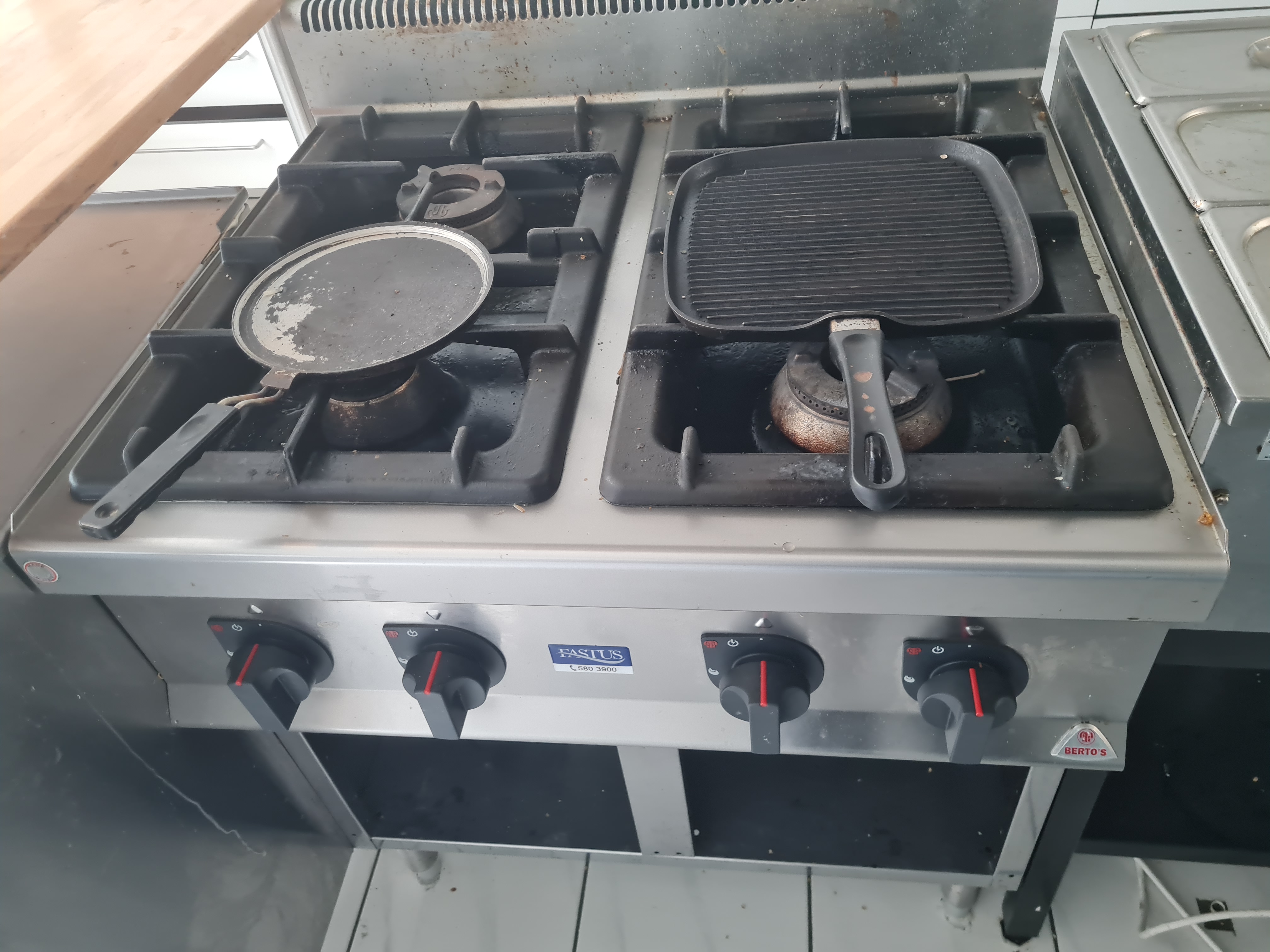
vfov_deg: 53.1
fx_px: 954
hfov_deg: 67.3
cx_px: 635
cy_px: 476
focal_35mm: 26
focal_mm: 5.4
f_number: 1.8
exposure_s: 1/50
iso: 320
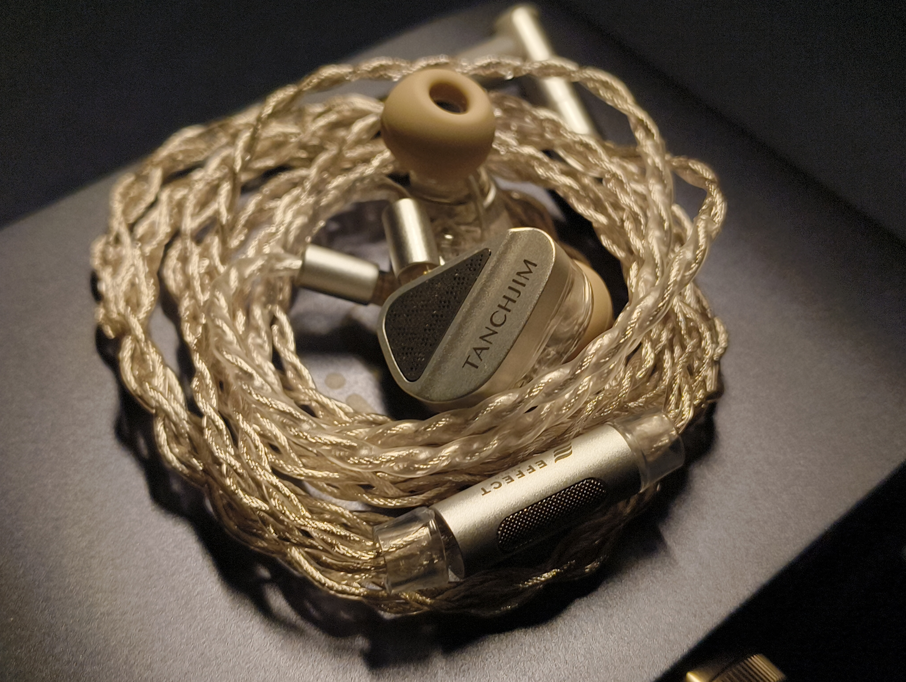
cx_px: 453
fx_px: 1310
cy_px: 341
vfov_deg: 29.2
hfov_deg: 38.1
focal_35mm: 50
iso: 100
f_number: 1.87
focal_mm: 5.56
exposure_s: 1/40
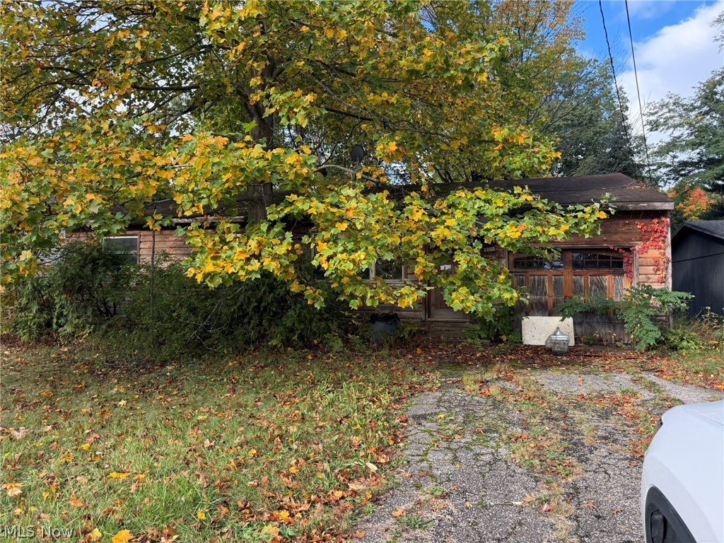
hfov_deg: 71.6
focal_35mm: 24
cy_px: 272
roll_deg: +0.0
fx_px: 502
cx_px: 362
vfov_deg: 56.8
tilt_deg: +4.5
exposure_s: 1/617
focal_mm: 6.76
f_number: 1.78
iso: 100
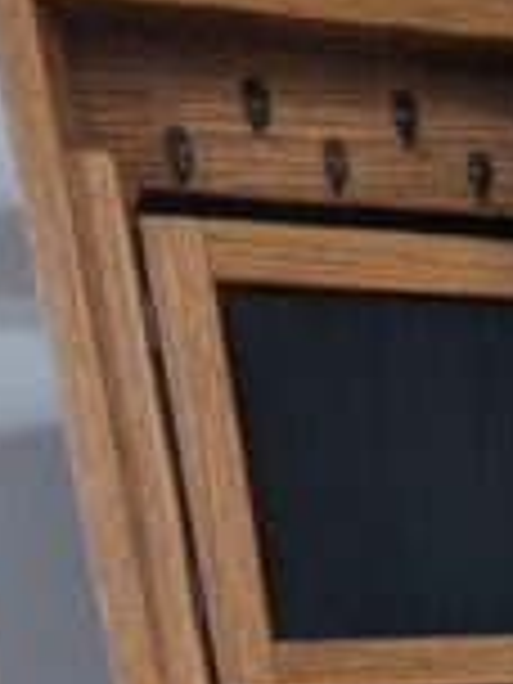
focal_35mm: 63
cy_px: 983
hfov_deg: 17.1
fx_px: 1245
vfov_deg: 24.8
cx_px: 1026
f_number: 1.7
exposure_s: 1/60
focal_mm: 2.02
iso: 113
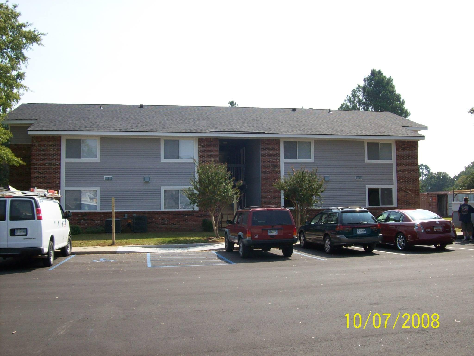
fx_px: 493
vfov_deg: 39.7
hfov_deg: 51.4
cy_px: 178
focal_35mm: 36
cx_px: 237
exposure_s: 1/410
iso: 80
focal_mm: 6
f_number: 4.8
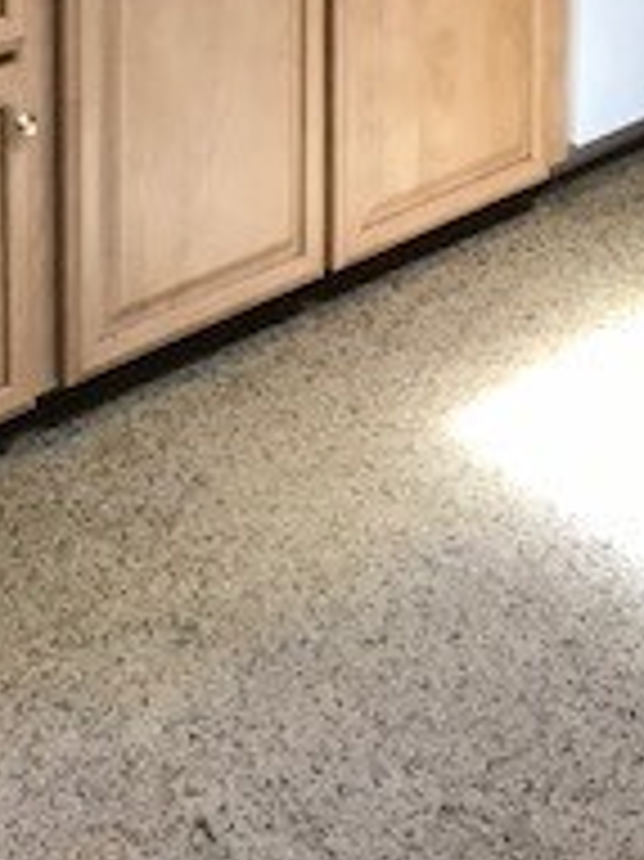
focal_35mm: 94
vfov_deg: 17.8
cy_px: -567
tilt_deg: -5.7
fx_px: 2334
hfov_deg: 15.5
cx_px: 27
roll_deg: +0.7
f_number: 1.8
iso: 50
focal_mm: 3.99
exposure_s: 1/15
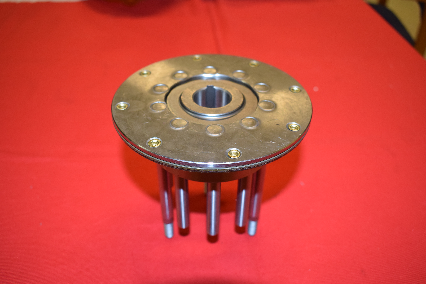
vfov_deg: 40.5
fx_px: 385
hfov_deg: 57.9
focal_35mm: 33
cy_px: 139
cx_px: 213
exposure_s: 1/100
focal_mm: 21
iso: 800
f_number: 5
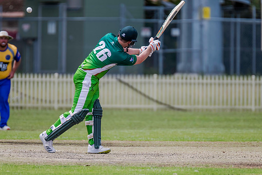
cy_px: 85
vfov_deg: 2.0
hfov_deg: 3.1
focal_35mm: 673
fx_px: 4900
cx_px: 130
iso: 800
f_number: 5.6
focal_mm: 600
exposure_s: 1/2500
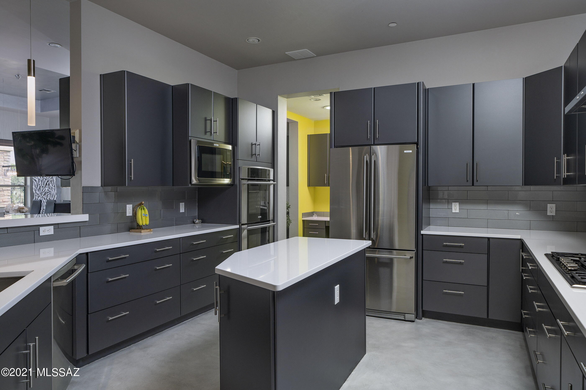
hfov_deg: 73.7
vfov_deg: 53.1
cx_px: 293
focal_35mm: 24
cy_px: 195
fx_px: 391
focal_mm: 24
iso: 200
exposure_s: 1/50
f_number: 6.3
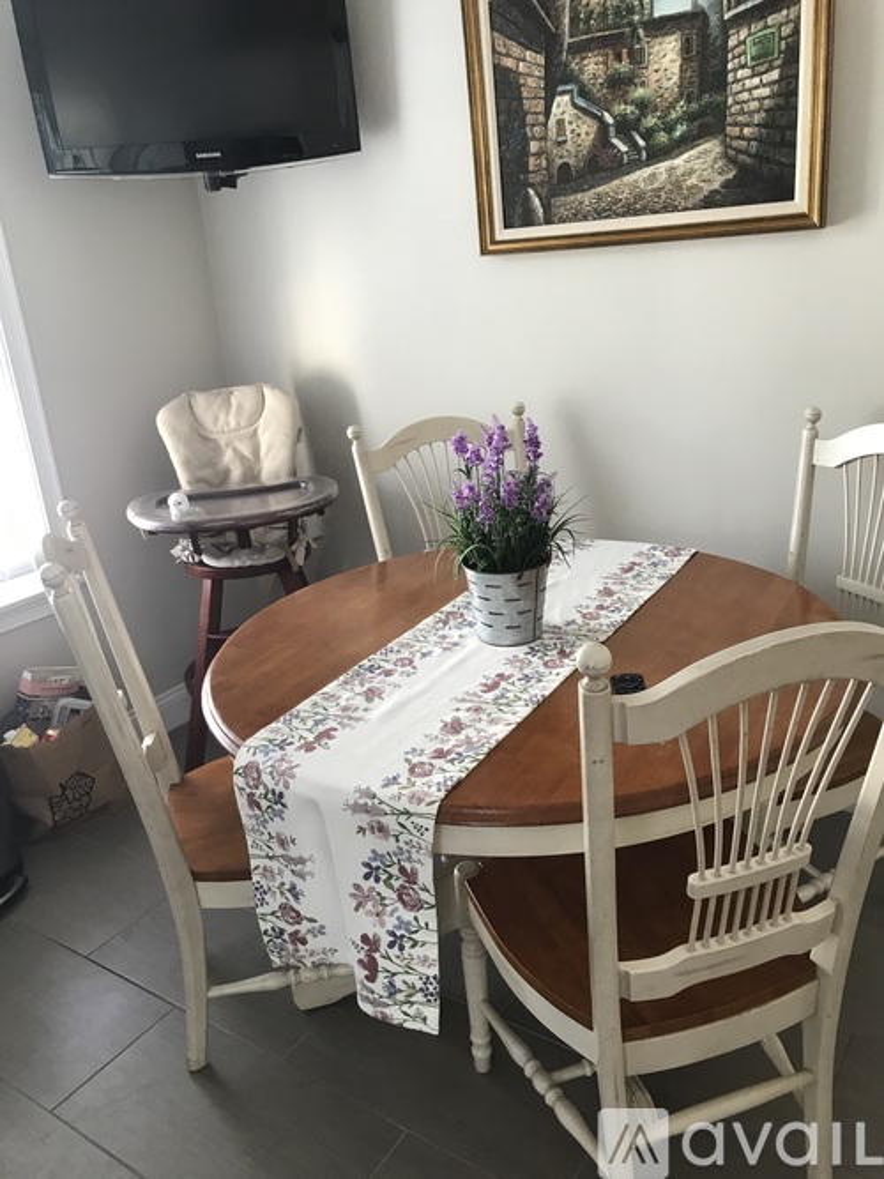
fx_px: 954
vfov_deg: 63.5
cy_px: 590
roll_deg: +3.7
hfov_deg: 49.7
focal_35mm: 28
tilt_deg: -17.0
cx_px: 442
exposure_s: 1/24
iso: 40
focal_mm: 3.99
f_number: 1.8
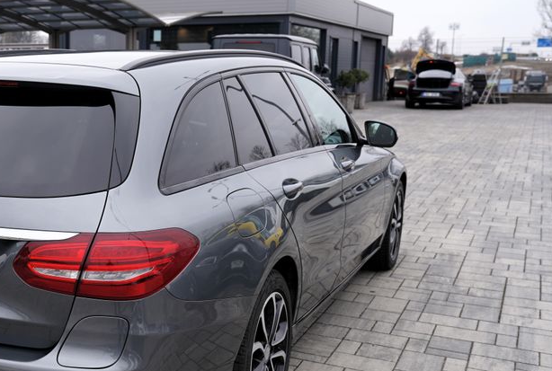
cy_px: 234
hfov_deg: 37.9
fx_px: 769
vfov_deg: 27.1
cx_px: 102
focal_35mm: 50
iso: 100
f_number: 5
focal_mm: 30
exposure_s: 1/125
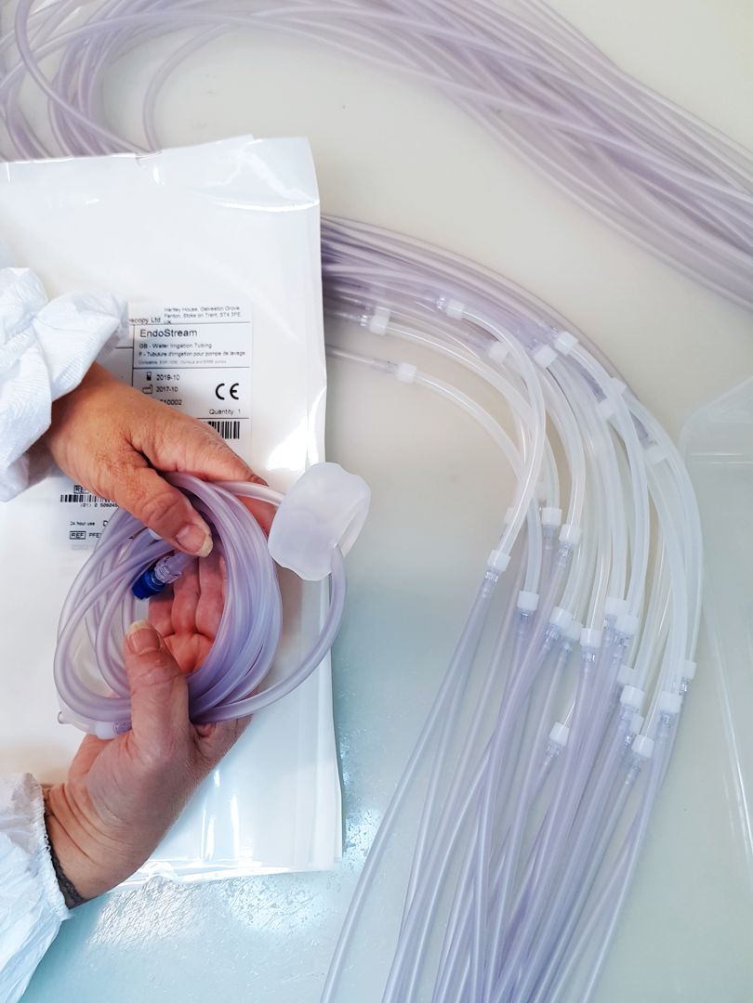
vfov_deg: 67.3
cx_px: 376
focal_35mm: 26
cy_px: 502
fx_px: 754
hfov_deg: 53.1
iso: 64
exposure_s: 1/100
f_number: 1.7
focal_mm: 4.2
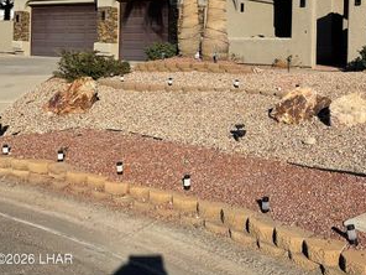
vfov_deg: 28.9
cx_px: 304
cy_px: 48
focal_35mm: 49
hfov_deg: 37.2
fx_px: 518
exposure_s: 1/2959
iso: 16
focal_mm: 3
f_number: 1.8
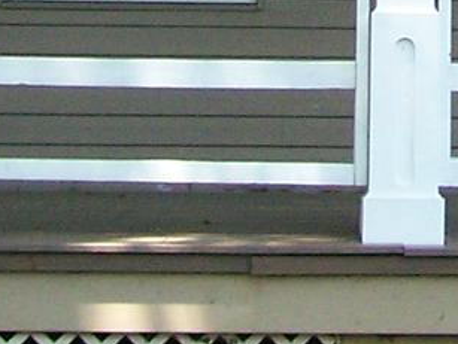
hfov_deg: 7.8
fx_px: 3351
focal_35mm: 253
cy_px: -459
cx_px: 530
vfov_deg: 5.7
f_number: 2.8
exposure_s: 1/640
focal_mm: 6.3
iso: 160
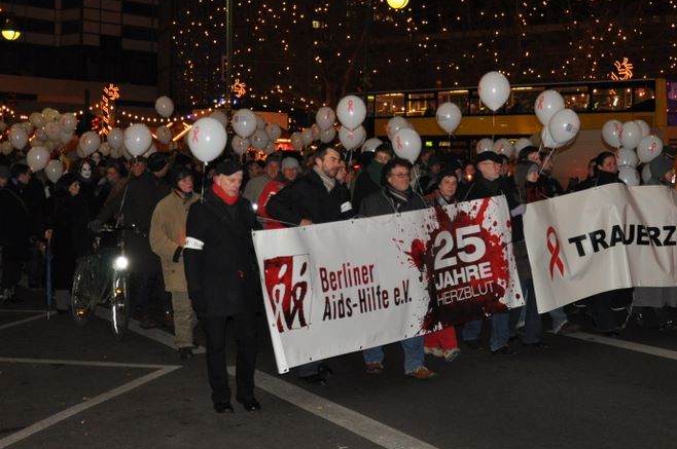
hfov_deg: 35.5
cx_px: 412
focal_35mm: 56
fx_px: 1052
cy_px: 160
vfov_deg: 24.0
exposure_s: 1/60
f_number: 3.8
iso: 800
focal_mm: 24
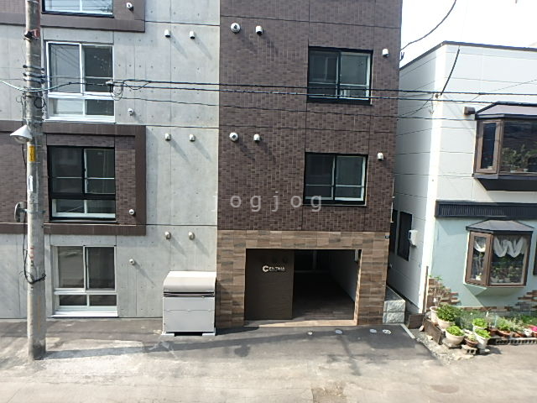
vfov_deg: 63.4
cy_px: 202
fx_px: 326
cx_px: 268
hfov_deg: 79.0
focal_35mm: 21
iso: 125
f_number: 3.5
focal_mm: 3.7
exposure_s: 1/320
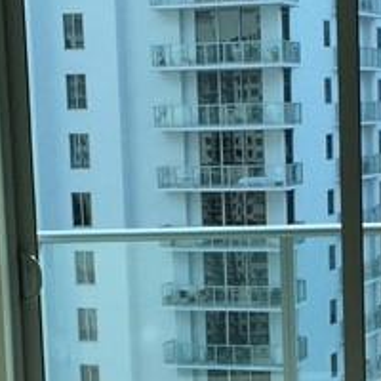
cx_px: 330
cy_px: 387
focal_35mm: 131
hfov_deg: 13.2
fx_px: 1631
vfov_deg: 13.1
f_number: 2.2
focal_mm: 4.15
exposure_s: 1/879
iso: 32
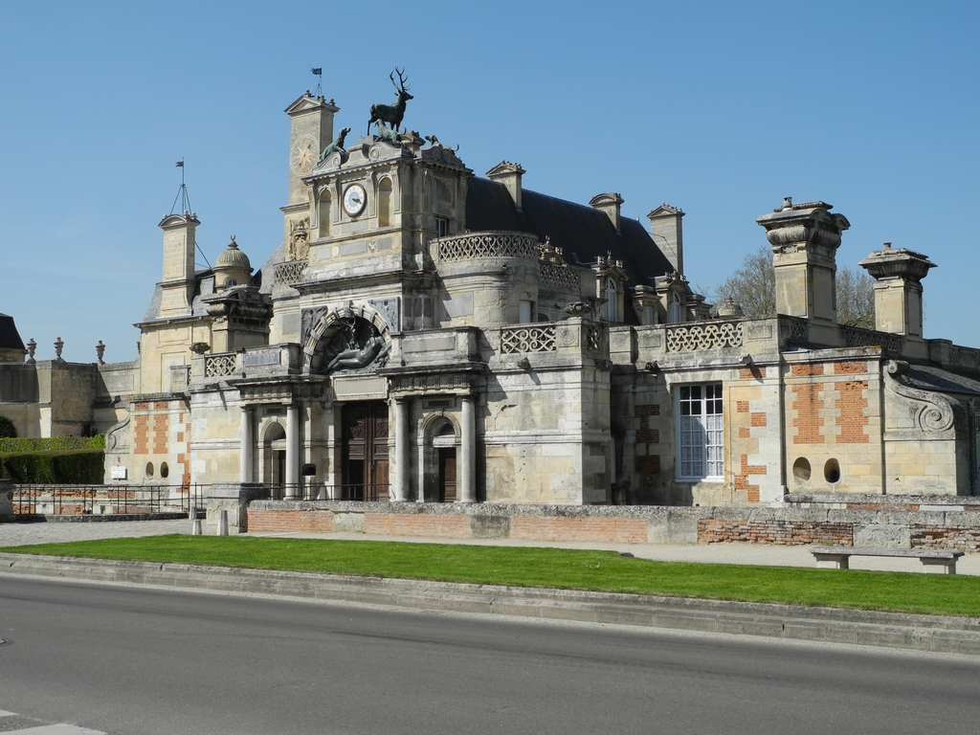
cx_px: 490
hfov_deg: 42.1
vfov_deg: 32.2
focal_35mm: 45
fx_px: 1274
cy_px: 368
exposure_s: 1/881
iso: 100
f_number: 4.5
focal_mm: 9.7
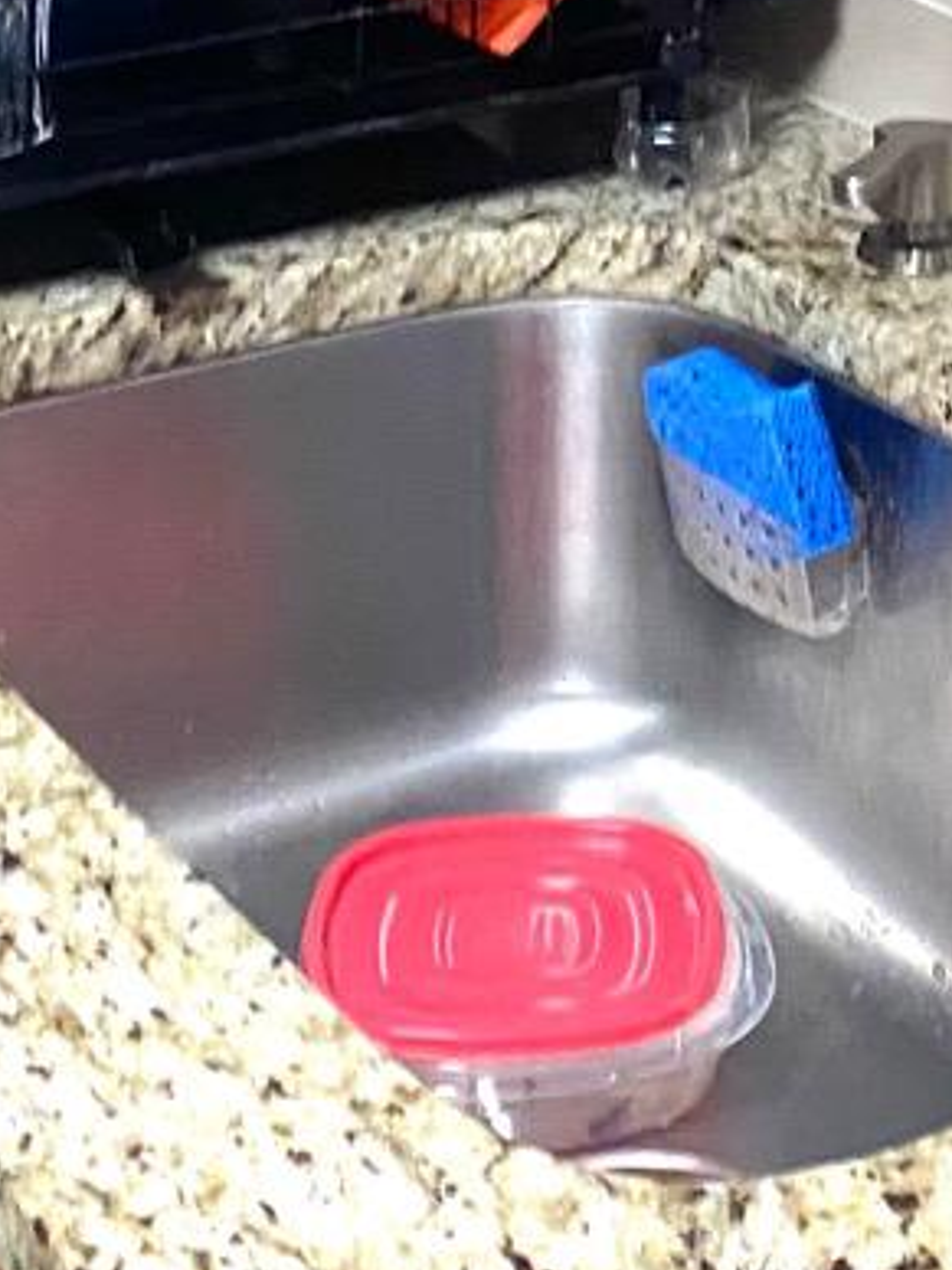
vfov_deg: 17.5
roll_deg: +0.9
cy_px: -524
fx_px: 3777
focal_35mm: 103
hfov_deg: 13.7
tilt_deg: -9.4
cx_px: 1296
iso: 200
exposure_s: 1/60
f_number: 1.8
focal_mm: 4.25
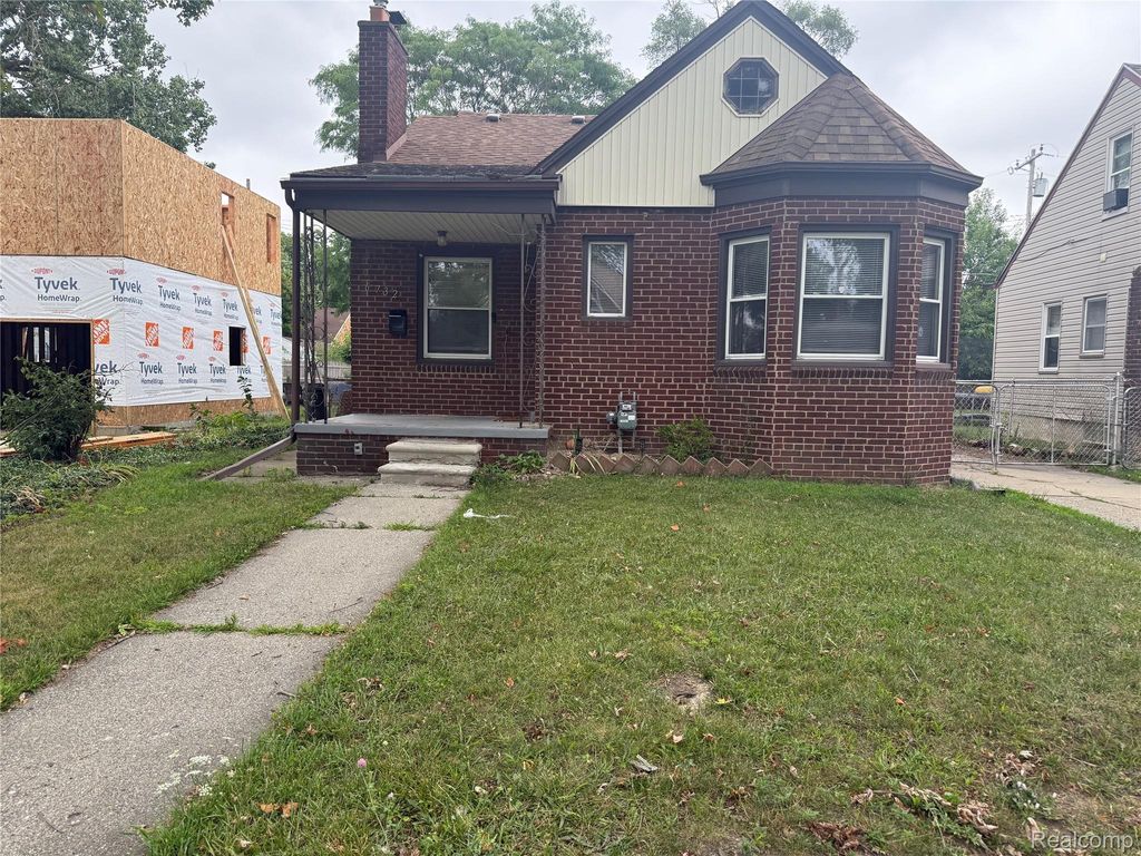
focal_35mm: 24
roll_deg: -1.4
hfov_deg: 71.6
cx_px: 570
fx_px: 791
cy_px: 428
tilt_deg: -4.2
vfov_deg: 56.8
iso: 100
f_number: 1.78
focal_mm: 6.76
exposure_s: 1/356
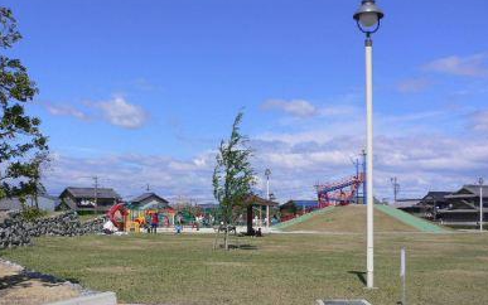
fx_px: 572
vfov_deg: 29.7
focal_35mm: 43
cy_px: 195
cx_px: 212
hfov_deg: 46.1
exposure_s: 1/500
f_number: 5.6
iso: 80
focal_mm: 5.8
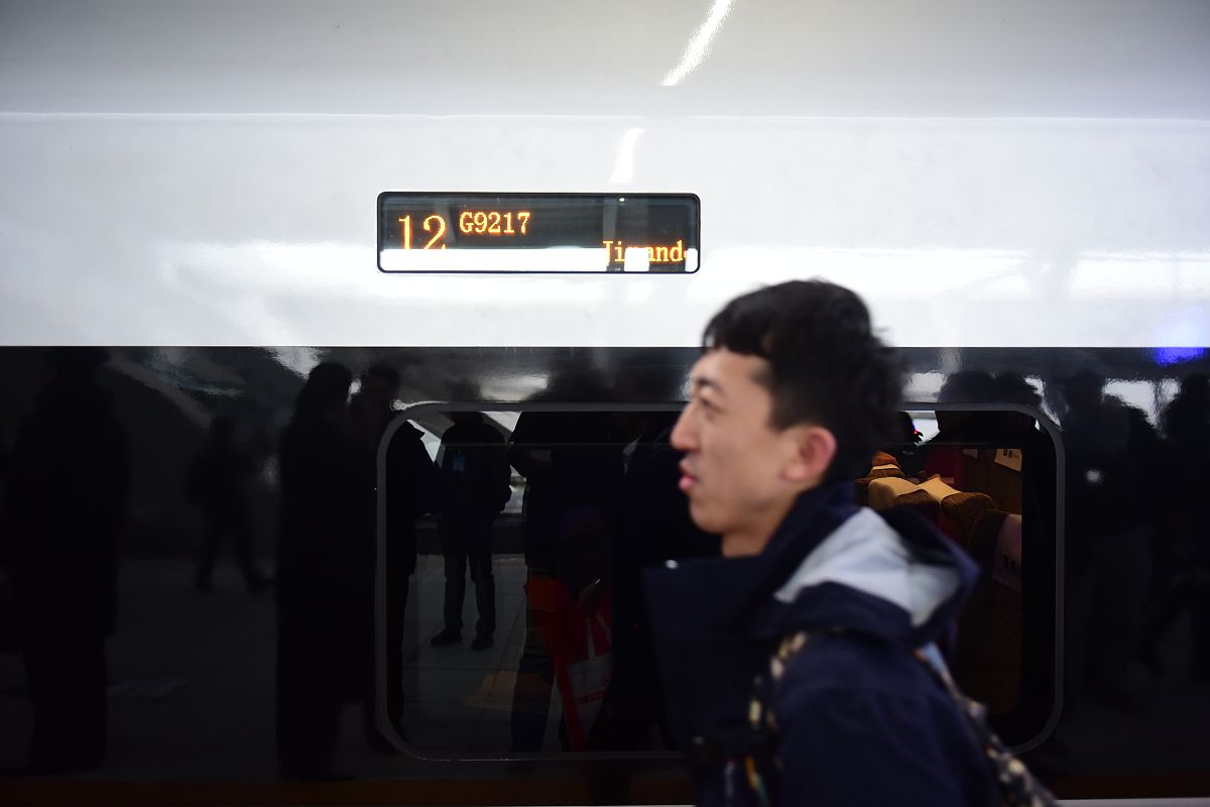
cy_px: 404
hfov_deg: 60.3
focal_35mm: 31
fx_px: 1042
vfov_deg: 42.3
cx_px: 605
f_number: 2.8
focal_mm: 31
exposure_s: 1/320
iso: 1400
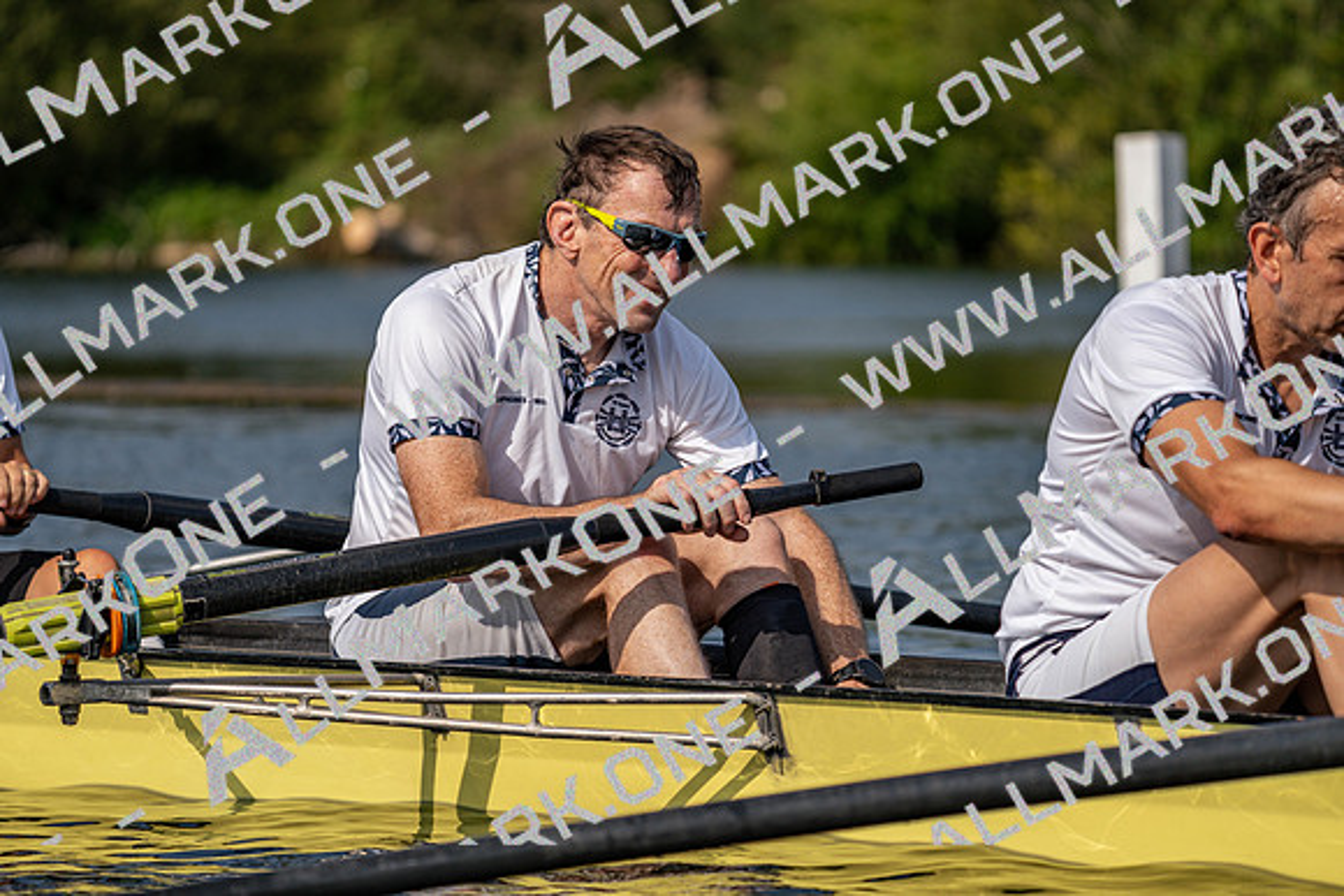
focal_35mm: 248
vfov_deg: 5.5
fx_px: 9260
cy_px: 448
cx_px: 672
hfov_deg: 8.3
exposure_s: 1/1600
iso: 125
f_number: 5.6
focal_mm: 248
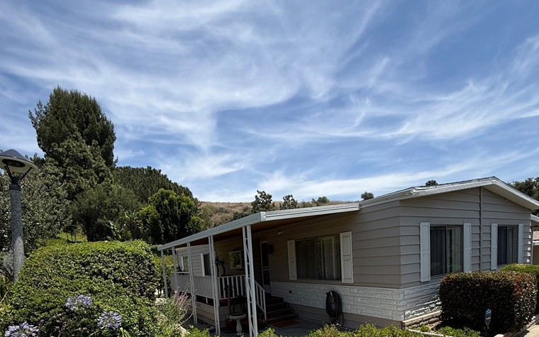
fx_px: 294
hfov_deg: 85.1
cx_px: 272
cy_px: 290
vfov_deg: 53.7
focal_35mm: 20
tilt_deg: -5.1
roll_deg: +3.6
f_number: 2.2
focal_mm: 2.22
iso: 50
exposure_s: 1/2165
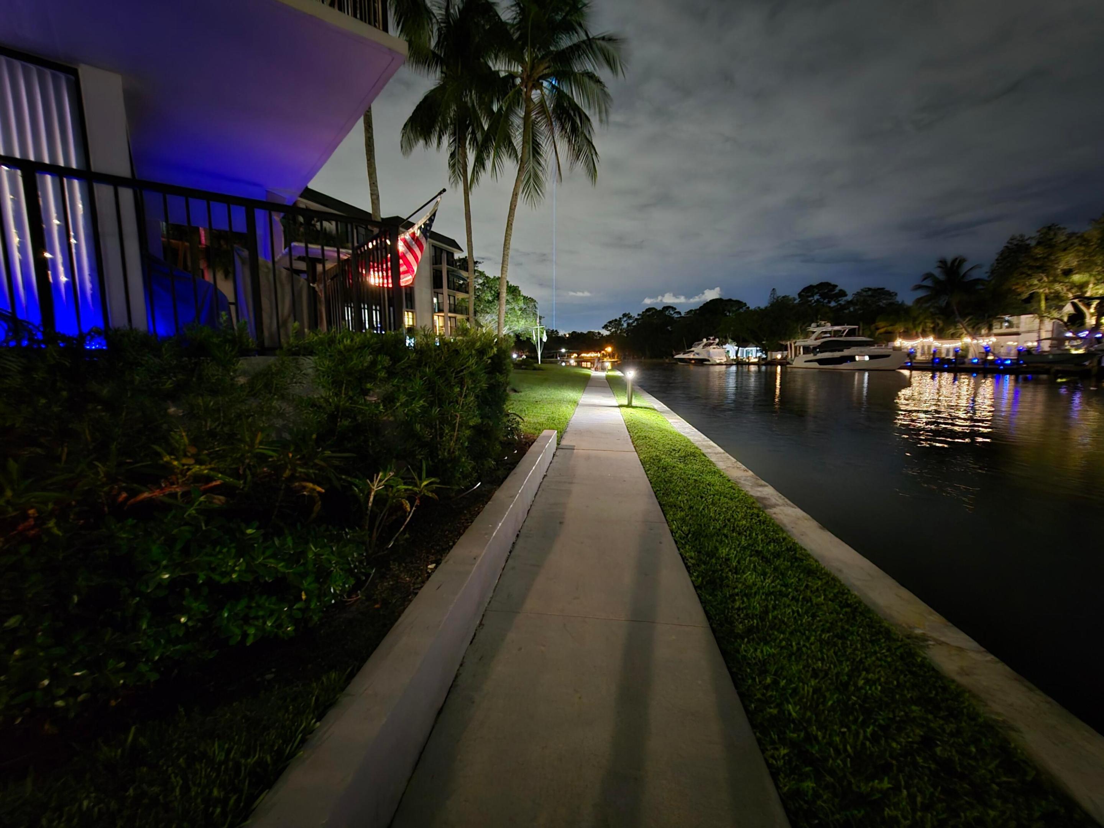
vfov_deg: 89.9
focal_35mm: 13
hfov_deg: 106.2
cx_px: 552
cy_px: 414
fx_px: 415
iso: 1600
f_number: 2.2
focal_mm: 2.2
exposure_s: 1/4
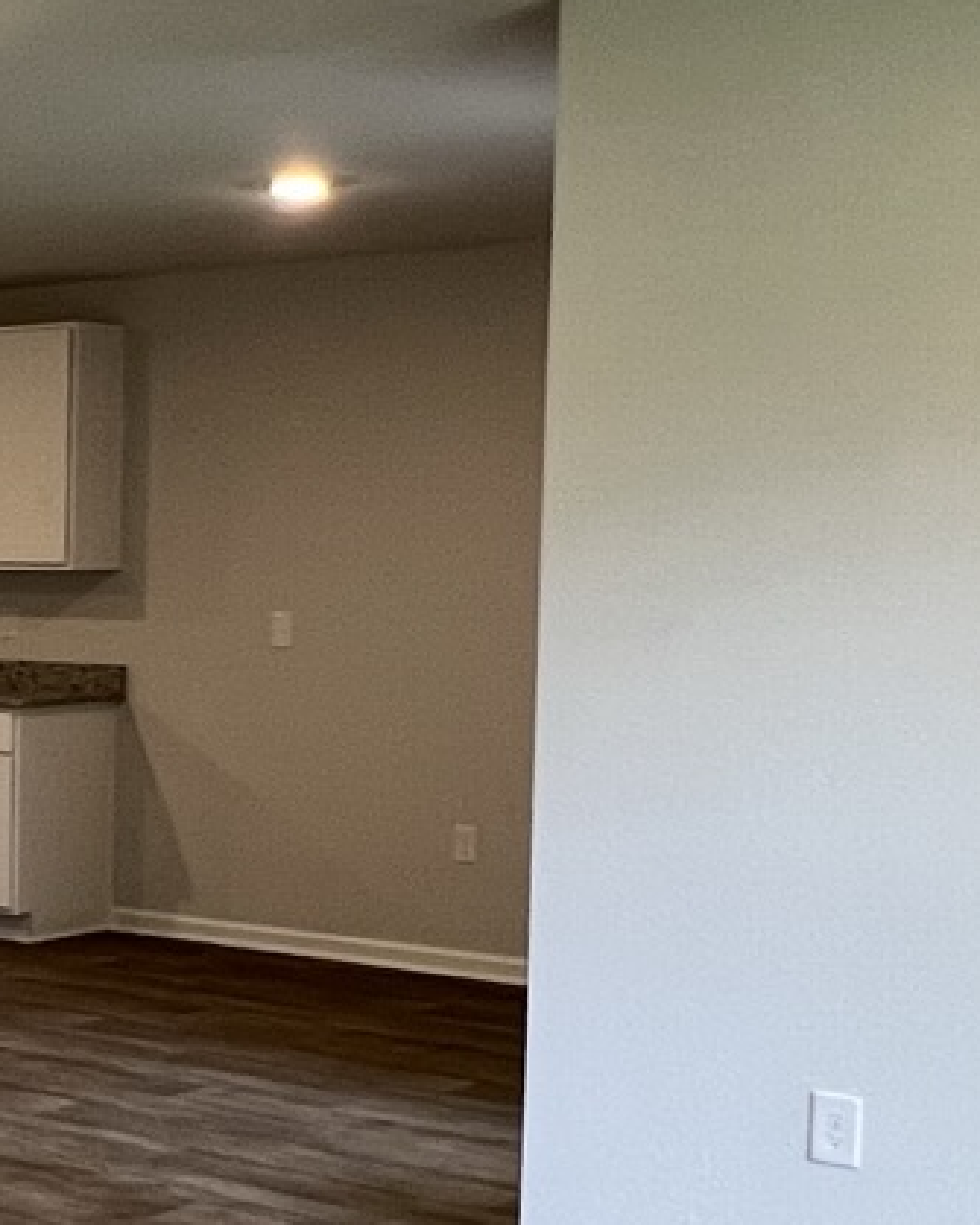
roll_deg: -0.7
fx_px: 2249
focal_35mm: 62
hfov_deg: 21.6
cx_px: -383
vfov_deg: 30.4
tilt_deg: -3.9
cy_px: 722
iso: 200
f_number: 1.8
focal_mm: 1.57
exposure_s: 1/120
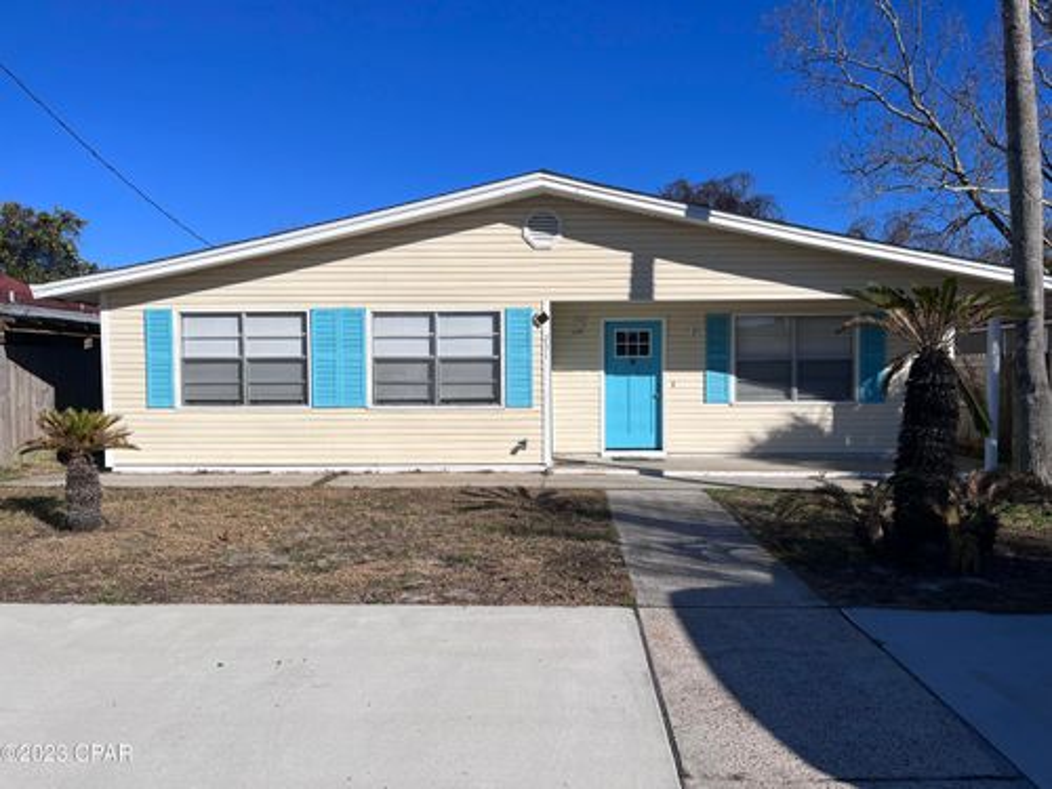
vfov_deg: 53.1
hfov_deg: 67.3
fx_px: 790
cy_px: 394
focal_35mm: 26
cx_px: 526
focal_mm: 5.1
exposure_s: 1/7874
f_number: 1.6
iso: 50
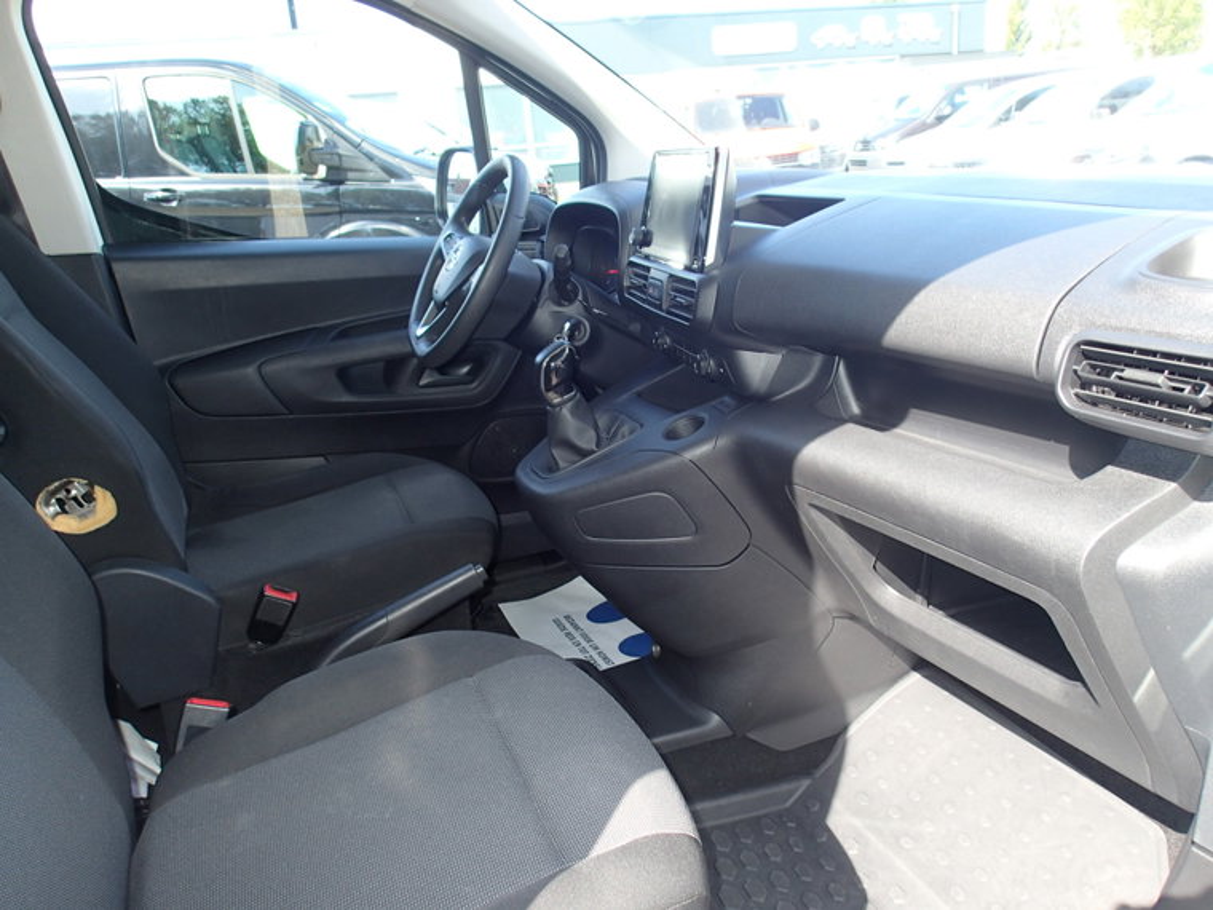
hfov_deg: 69.4
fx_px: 876
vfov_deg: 54.9
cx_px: 606
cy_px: 455
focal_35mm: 25
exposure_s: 1/80
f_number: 2.8
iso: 100
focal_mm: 4.5
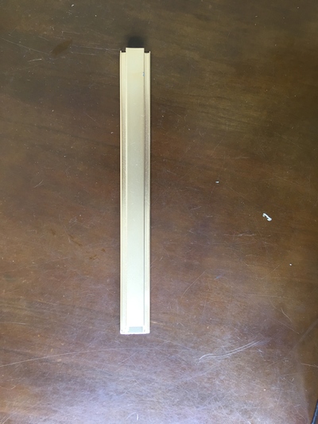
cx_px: 159
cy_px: 212
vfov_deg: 61.6
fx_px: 355
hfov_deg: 48.2
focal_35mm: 29
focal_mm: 4.15
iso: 50
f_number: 2.2
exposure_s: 1/17
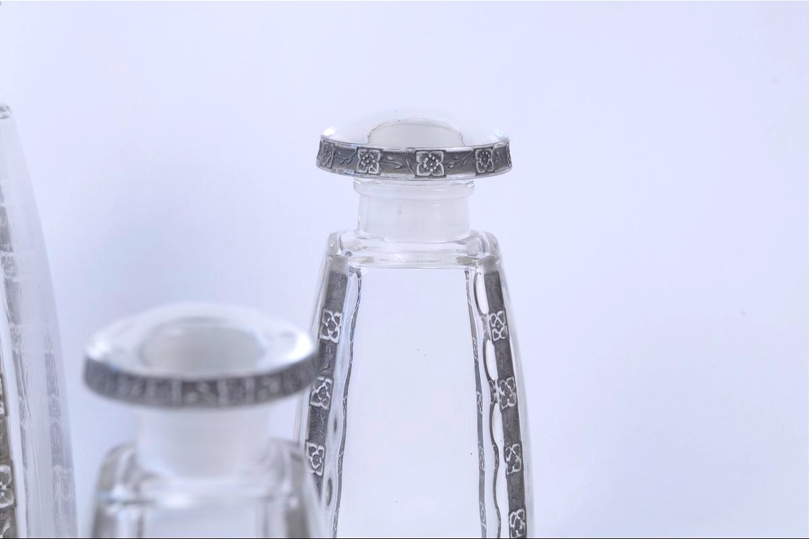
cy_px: 270
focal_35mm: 75
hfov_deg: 27.0
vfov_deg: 18.2
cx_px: 404
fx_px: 1685
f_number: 9
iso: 200
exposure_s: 1/20
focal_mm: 50
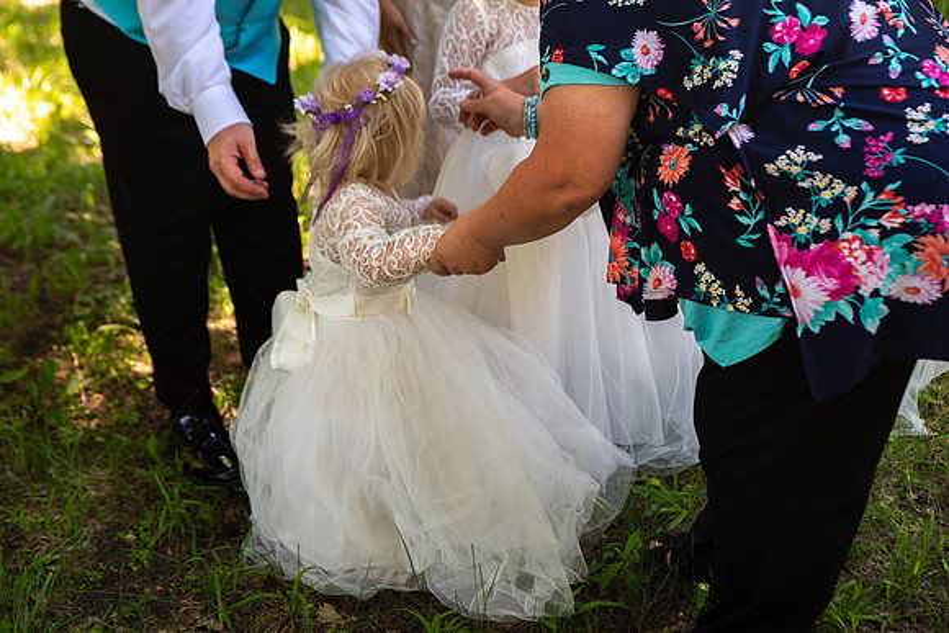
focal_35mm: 50
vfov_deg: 27.0
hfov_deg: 39.6
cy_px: 316
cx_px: 474
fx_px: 1318
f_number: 3.5
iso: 31
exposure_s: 1/125
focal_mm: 50
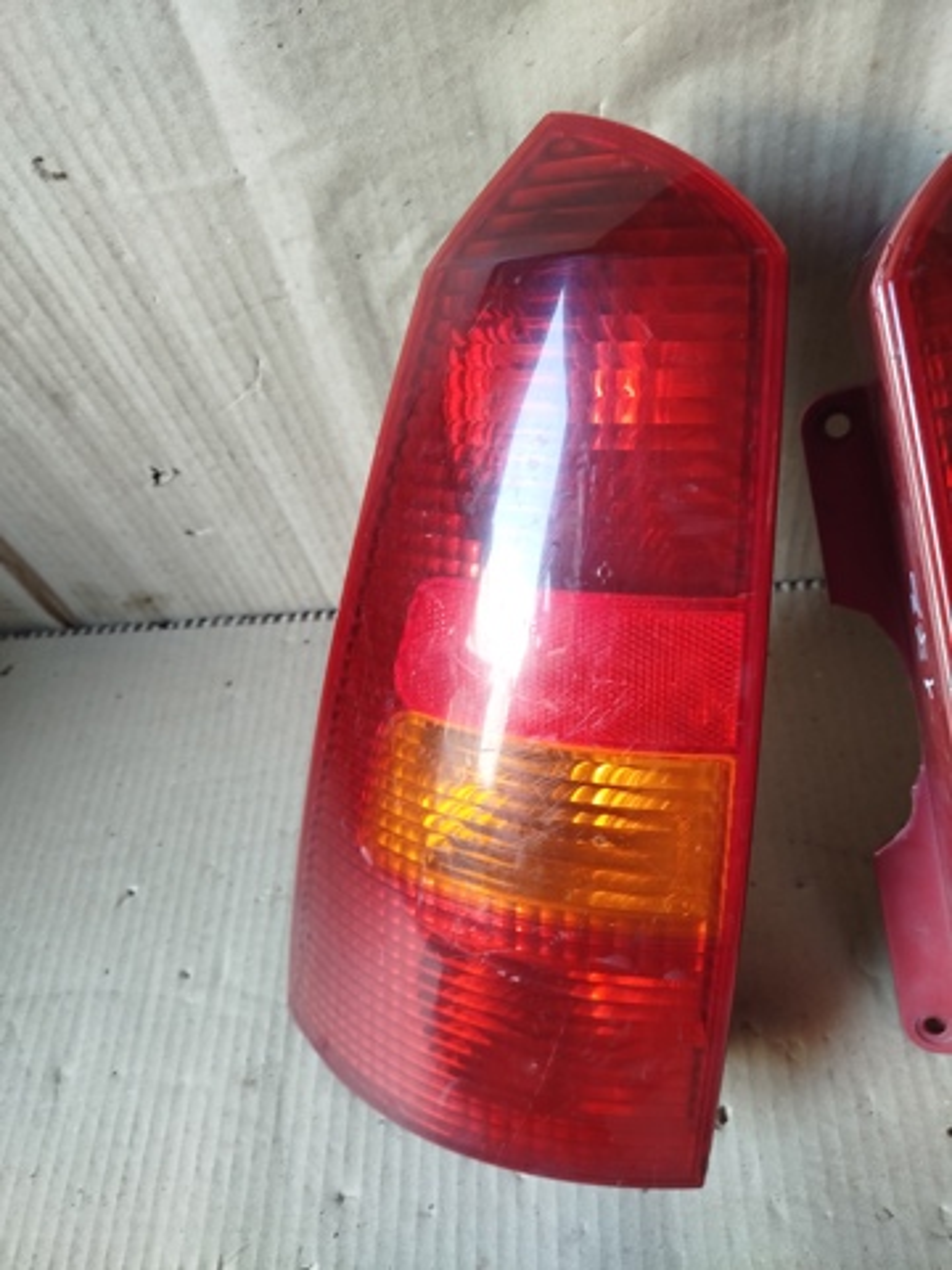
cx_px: 476
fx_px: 880
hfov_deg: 56.8
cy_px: 635
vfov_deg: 71.6
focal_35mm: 24
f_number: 1.7
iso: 320
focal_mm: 5.31
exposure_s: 1/33
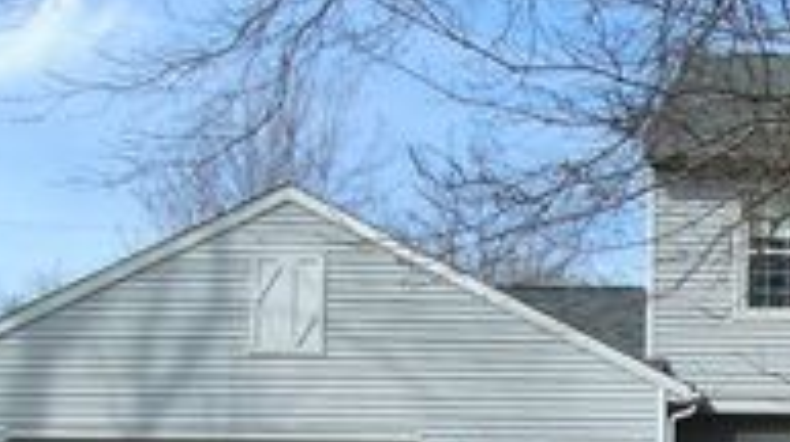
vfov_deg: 11.8
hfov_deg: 20.0
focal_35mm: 99
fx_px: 2071
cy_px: 600
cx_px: 991
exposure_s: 1/200
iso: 80
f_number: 8.3
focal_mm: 6.3
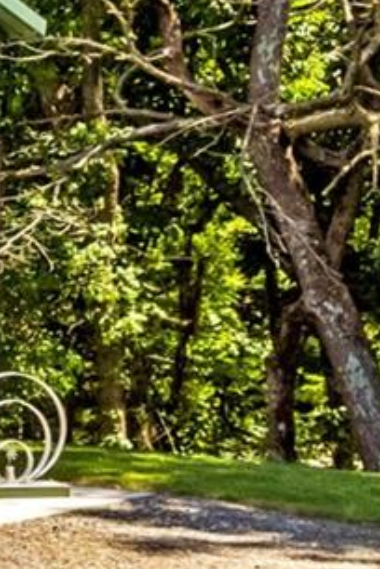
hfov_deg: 7.8
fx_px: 2327
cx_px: -851
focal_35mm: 147
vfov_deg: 13.9
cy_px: 429
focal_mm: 8.38
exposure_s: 1/730
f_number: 2.8
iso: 100
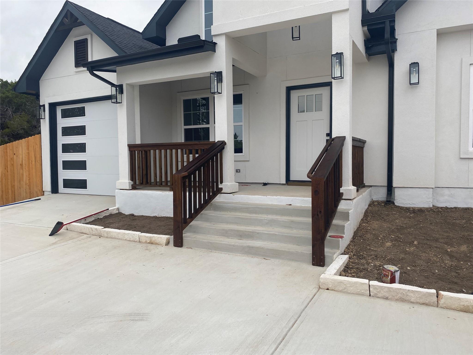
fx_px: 355
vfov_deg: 53.1
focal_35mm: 26
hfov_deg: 67.3
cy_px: 178
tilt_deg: -3.2
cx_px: 236
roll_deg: +0.9
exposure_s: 1/504
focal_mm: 4.25
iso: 32
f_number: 1.8
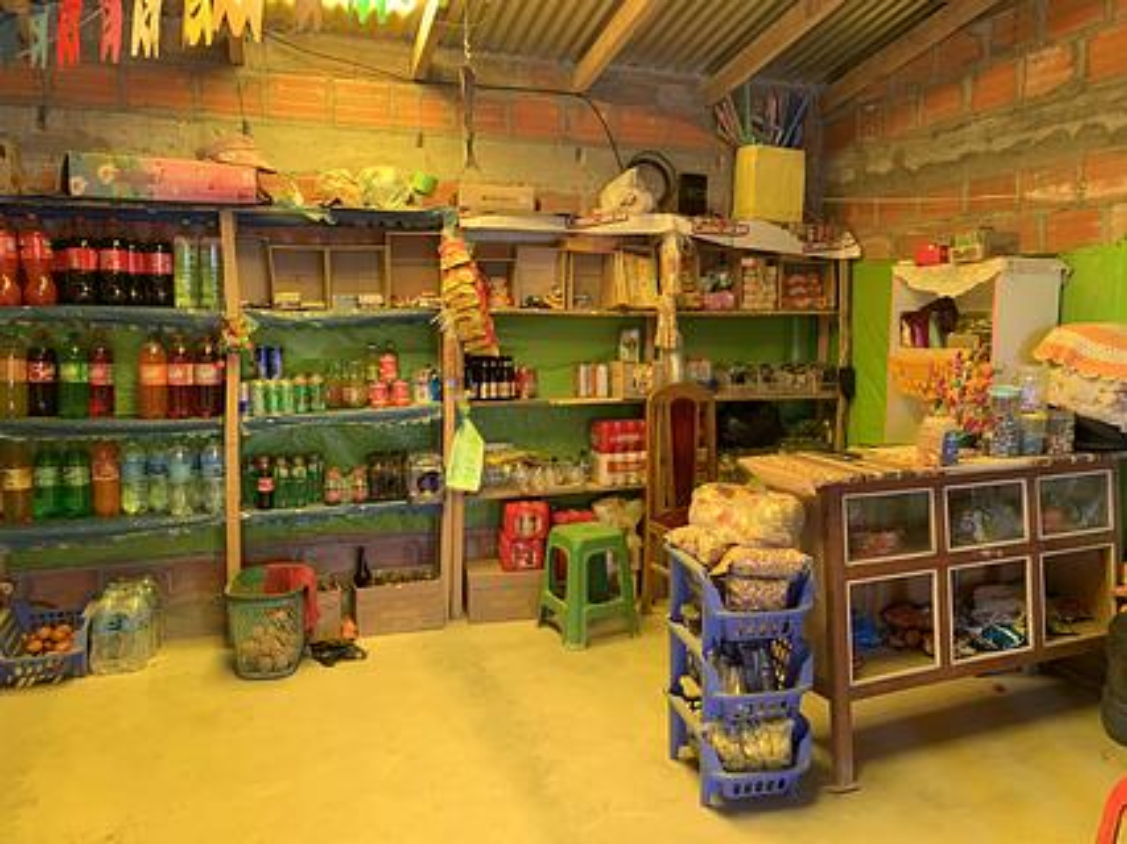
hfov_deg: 67.3
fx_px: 846
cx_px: 564
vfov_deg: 53.0
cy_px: 422
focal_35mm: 26
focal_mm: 4.25
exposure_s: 1/93
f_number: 1.8
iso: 100
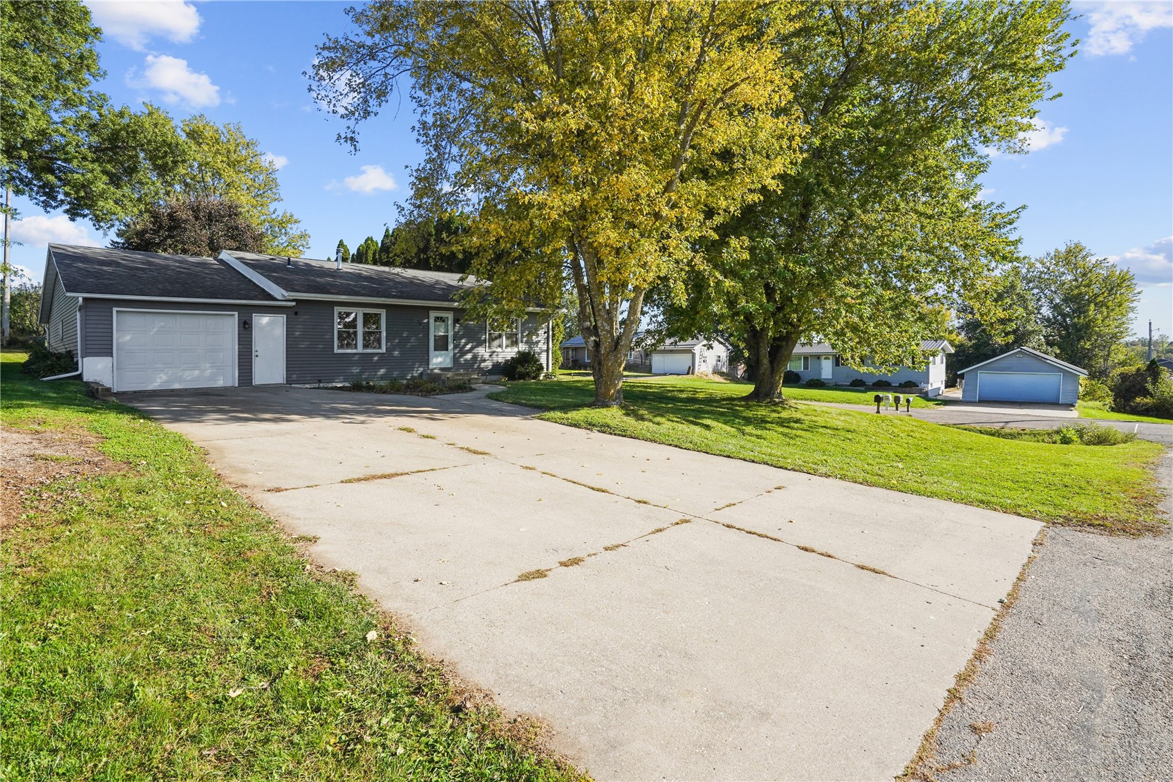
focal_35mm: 16
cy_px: 391
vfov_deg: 73.7
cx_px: 586
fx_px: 521
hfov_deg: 96.7
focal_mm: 16
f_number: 9
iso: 400
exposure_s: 1/400
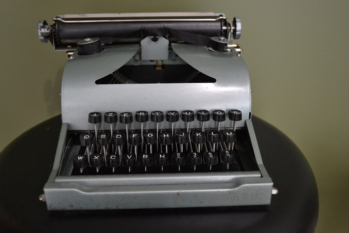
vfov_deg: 36.9
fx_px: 349
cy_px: 116
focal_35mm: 36
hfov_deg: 53.1
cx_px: 174
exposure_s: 1/60
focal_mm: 24
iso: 2800
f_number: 4
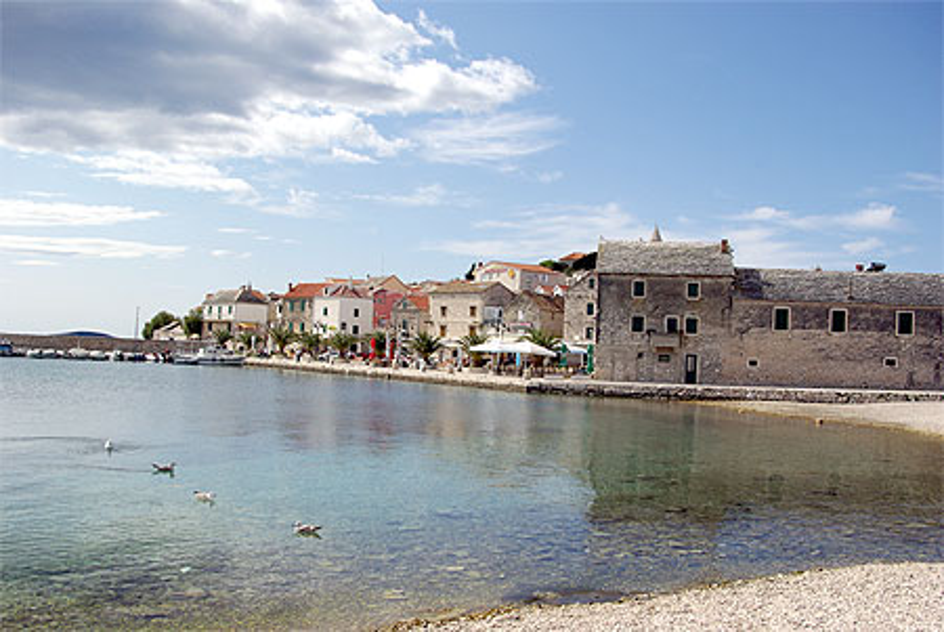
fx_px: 906
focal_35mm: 34
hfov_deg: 55.1
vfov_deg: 38.4
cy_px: 316
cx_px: 472
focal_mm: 23
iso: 100
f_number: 8
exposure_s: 1/500
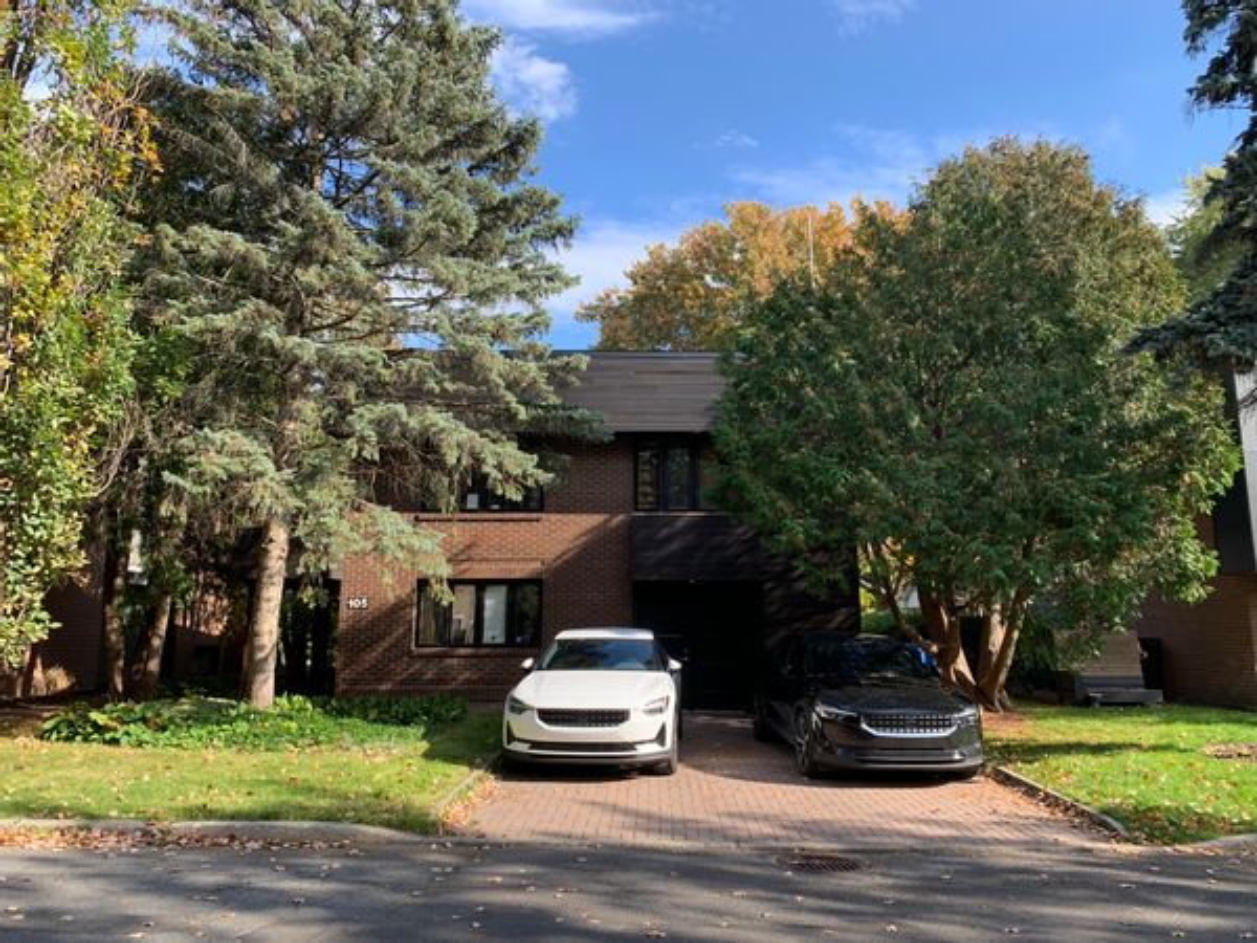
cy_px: 472
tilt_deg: +10.1
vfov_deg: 53.1
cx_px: 628
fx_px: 944
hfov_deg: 67.3
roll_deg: -0.8
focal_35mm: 26
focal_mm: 4.25
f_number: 1.8
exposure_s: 1/643
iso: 25
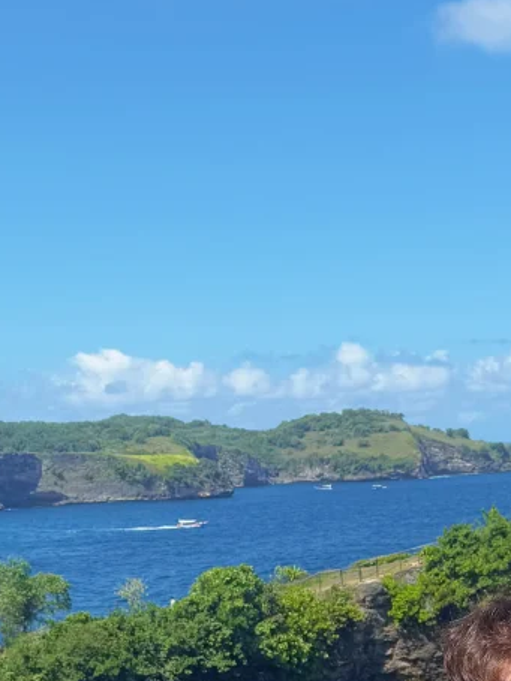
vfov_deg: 24.7
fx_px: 1497
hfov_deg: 18.7
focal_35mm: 76
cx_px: 539
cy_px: 644
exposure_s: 1/4673
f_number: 1.78
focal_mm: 6.76
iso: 80
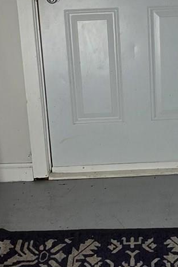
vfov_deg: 27.9
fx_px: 497
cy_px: -13
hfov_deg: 20.1
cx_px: 137
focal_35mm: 67
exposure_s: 1/174
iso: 40
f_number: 1.9
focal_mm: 2.2
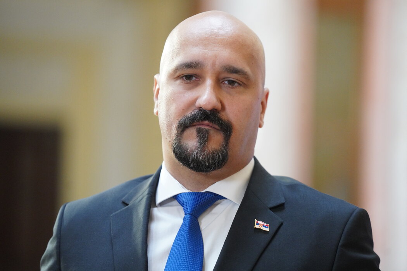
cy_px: 136
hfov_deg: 10.3
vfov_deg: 6.9
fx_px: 2261
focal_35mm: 200
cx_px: 204
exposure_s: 1/250
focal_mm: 200
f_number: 3.2
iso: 5000
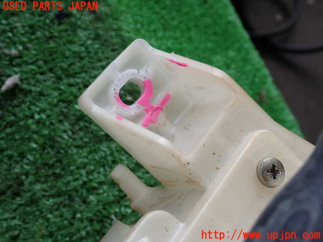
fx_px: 439
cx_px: 162
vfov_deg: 30.9
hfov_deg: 40.4
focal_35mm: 47
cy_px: 121
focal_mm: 8.4
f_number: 4.5
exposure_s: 1/125
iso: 100
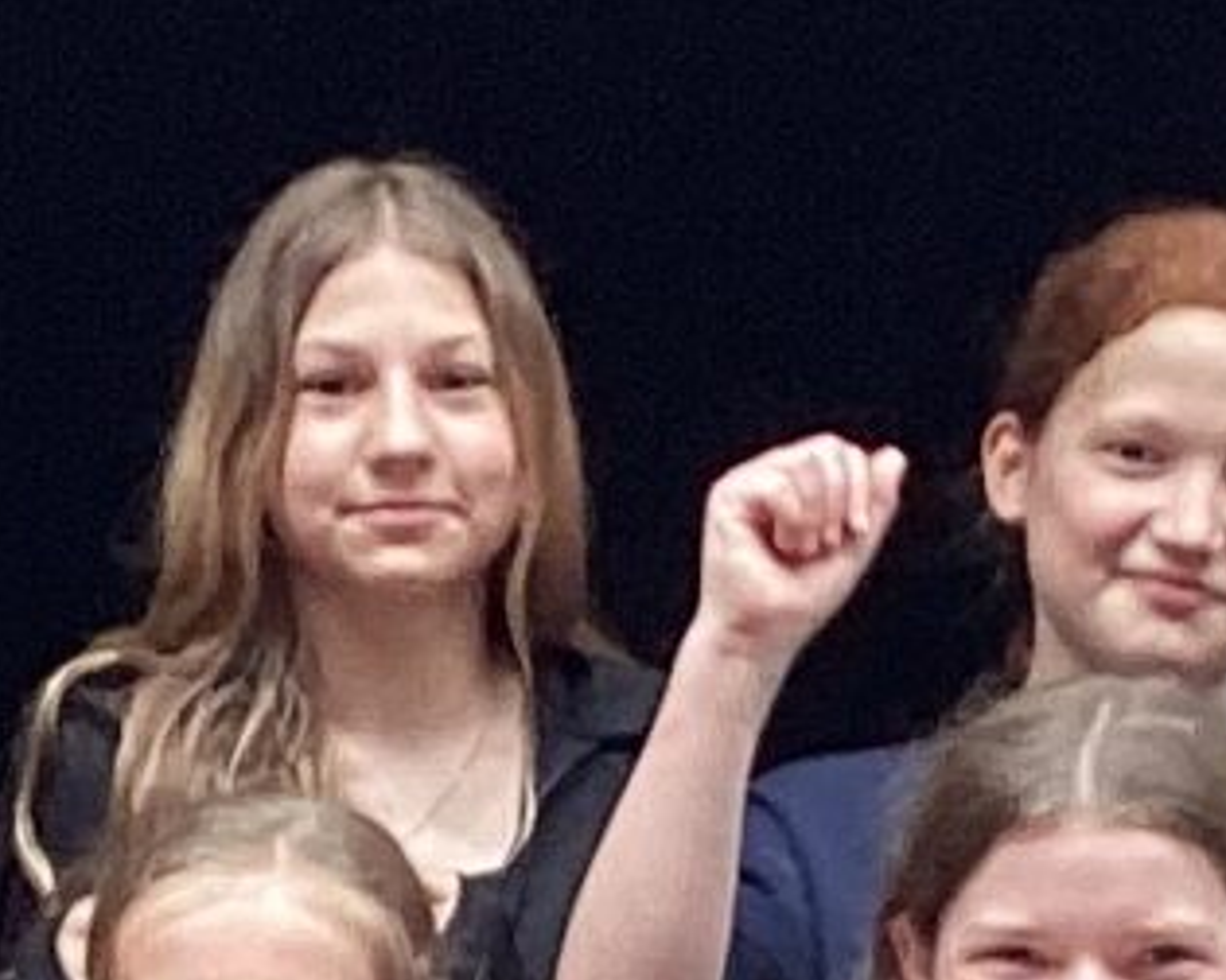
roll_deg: -1.2
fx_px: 8926
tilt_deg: -2.3
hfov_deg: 7.8
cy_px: 1482
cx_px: -93
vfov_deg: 6.2
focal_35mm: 246
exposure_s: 1/60
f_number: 2.4
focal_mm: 3.3
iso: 50
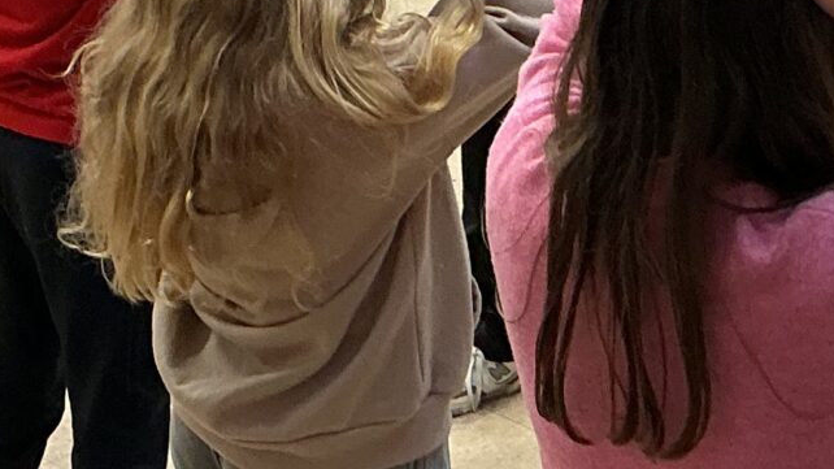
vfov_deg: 9.5
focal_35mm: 126
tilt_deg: -15.8
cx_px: 351
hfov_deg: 17.0
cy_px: -71
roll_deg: +0.9
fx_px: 2786
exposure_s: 1/50
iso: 80
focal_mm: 3
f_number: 1.8
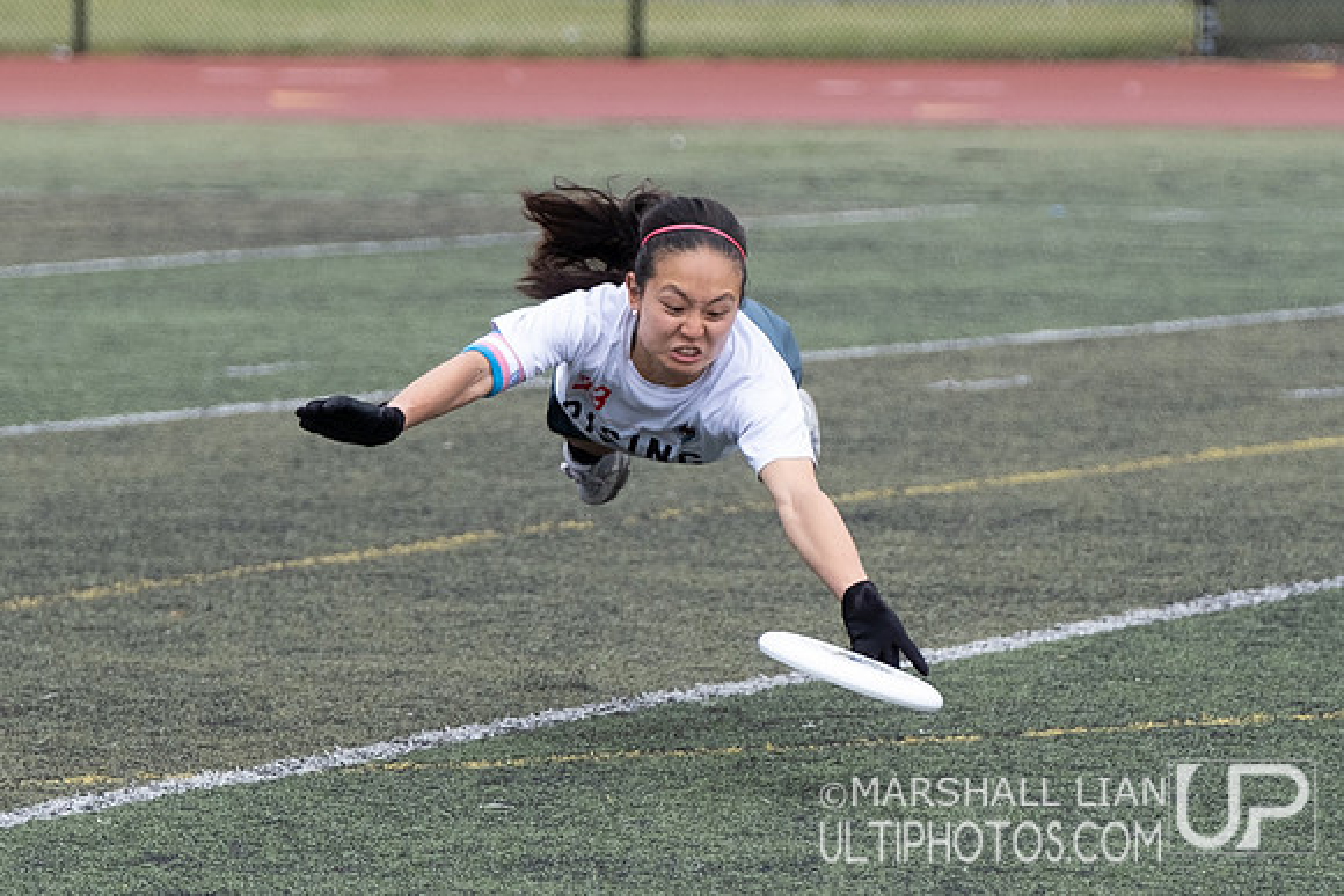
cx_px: 749
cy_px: 660
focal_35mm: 389
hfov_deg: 5.3
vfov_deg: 3.5
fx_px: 14543
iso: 320
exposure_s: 1/2000
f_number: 2.8
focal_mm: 110.6
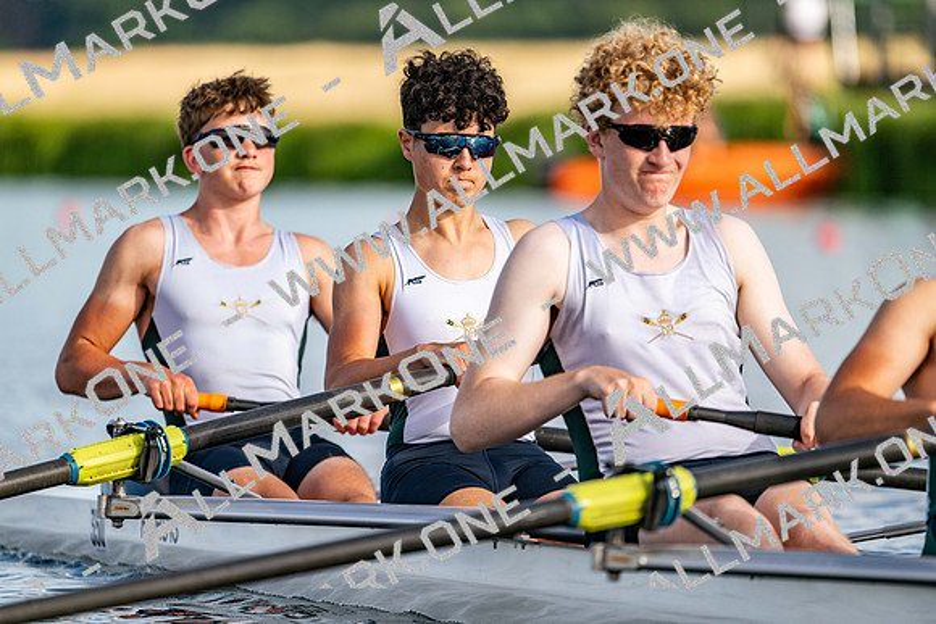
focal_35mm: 400
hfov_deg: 5.2
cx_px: 468
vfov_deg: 3.4
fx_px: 10402
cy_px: 312
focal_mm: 400
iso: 360
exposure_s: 1/2500
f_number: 4.5
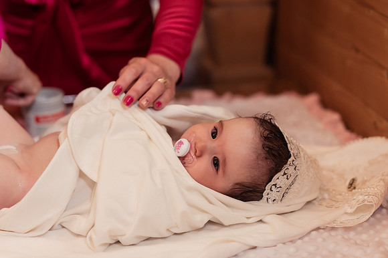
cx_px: 224
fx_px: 1058
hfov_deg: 20.8
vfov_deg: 13.9
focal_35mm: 98
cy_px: 149
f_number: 2.2
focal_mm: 85
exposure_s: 1/200
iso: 1250
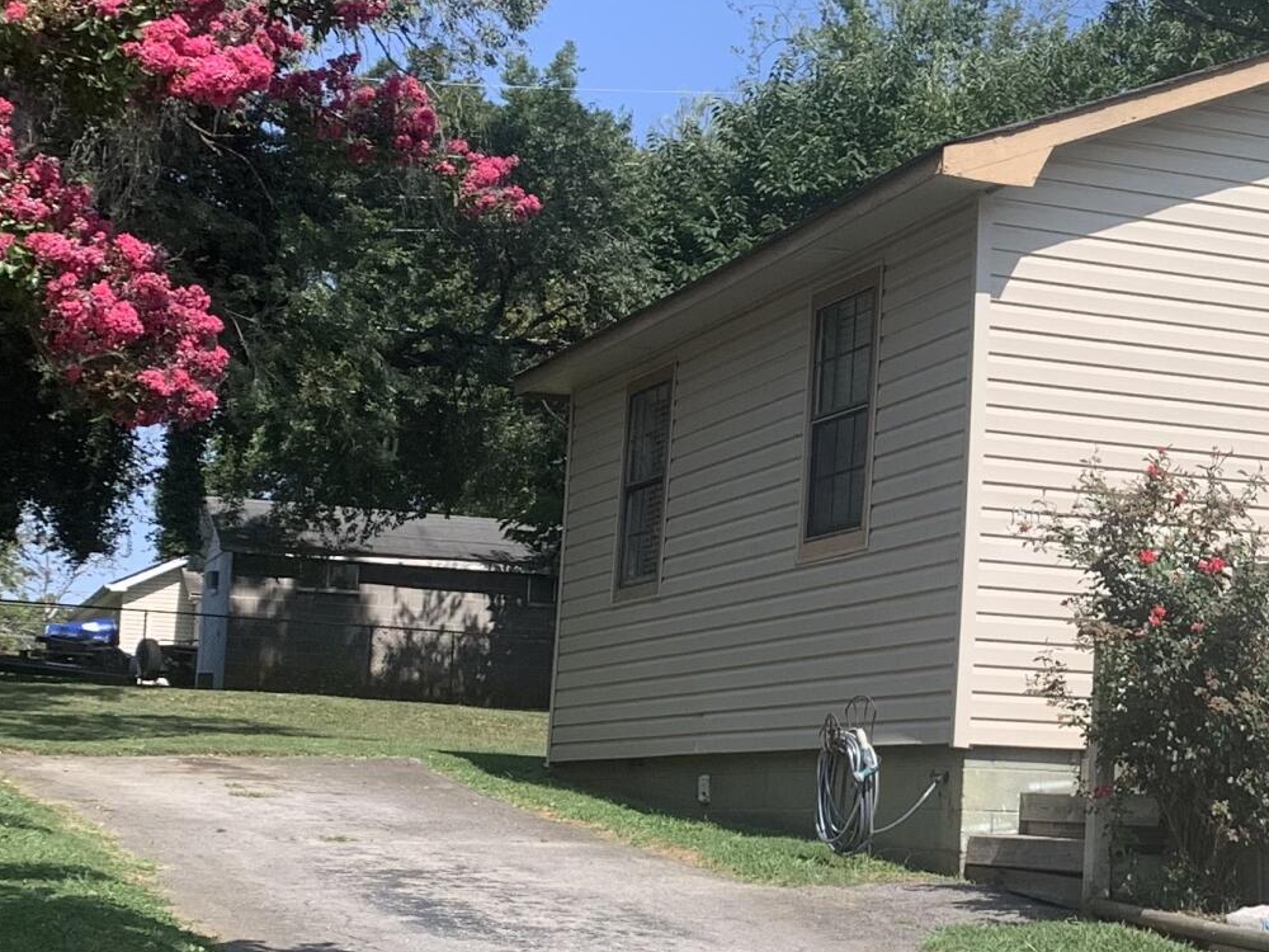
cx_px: 1255
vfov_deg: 18.9
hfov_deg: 24.0
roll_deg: -0.8
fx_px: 2859
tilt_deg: +7.4
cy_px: 560
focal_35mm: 78
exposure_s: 1/1689
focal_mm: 4.25
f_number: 1.8
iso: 25
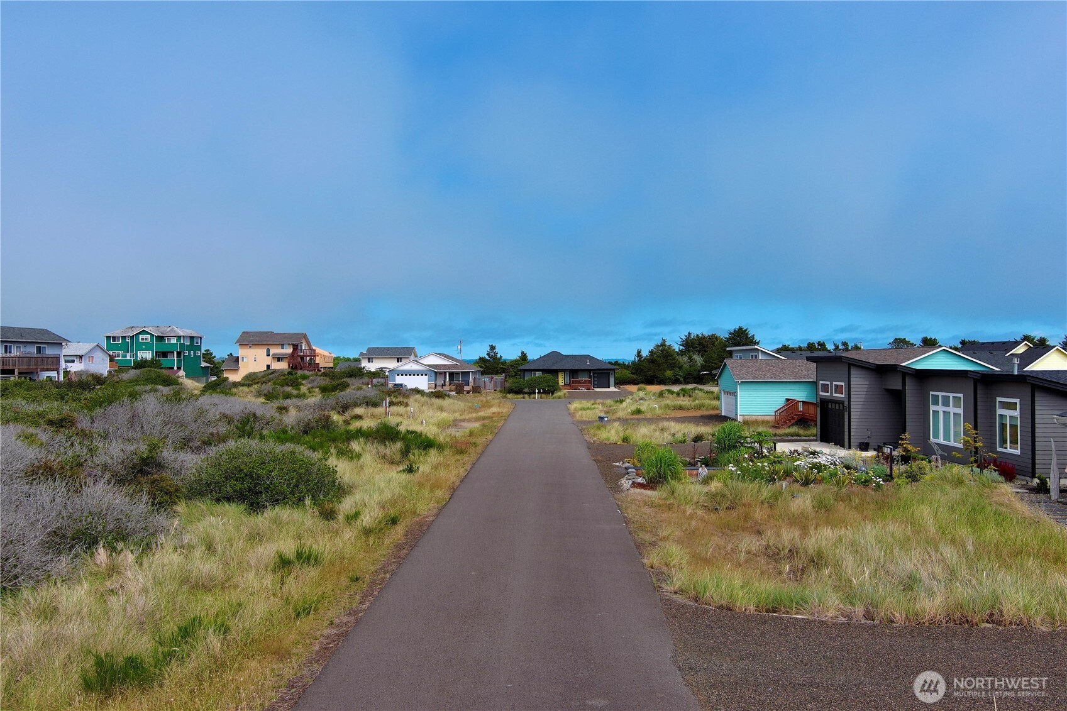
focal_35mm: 29
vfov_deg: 45.0
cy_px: 356
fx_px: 859
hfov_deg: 63.7
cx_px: 534
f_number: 2.8
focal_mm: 10.57
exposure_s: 1/1767
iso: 101
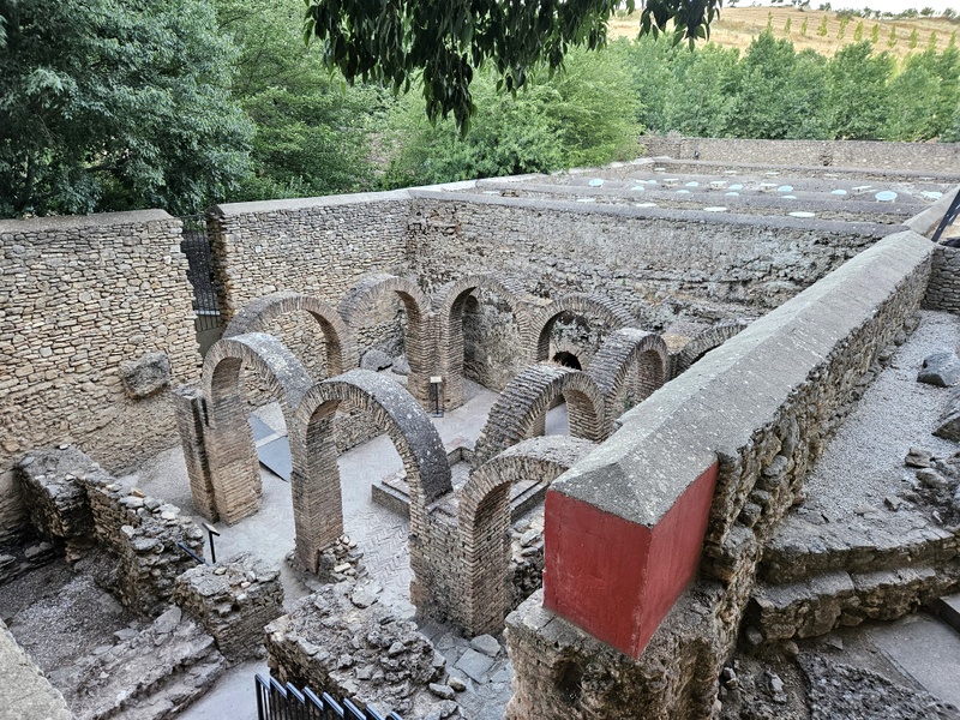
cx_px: 480
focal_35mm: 23
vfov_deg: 58.9
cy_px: 360
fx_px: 638
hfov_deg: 73.9
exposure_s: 1/100
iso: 400
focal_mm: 5.4
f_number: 1.8
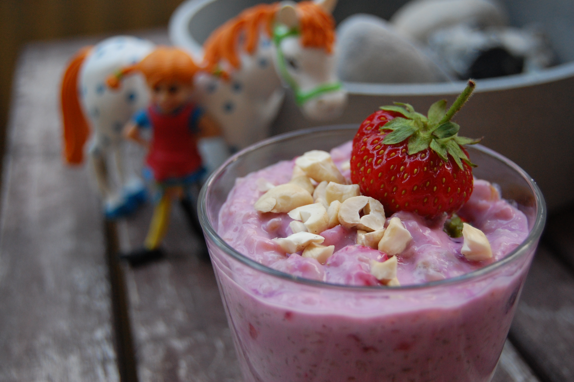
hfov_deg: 35.1
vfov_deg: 23.7
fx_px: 908
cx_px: 287
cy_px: 191
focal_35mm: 57
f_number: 4.8
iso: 720
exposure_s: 1/30
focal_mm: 38
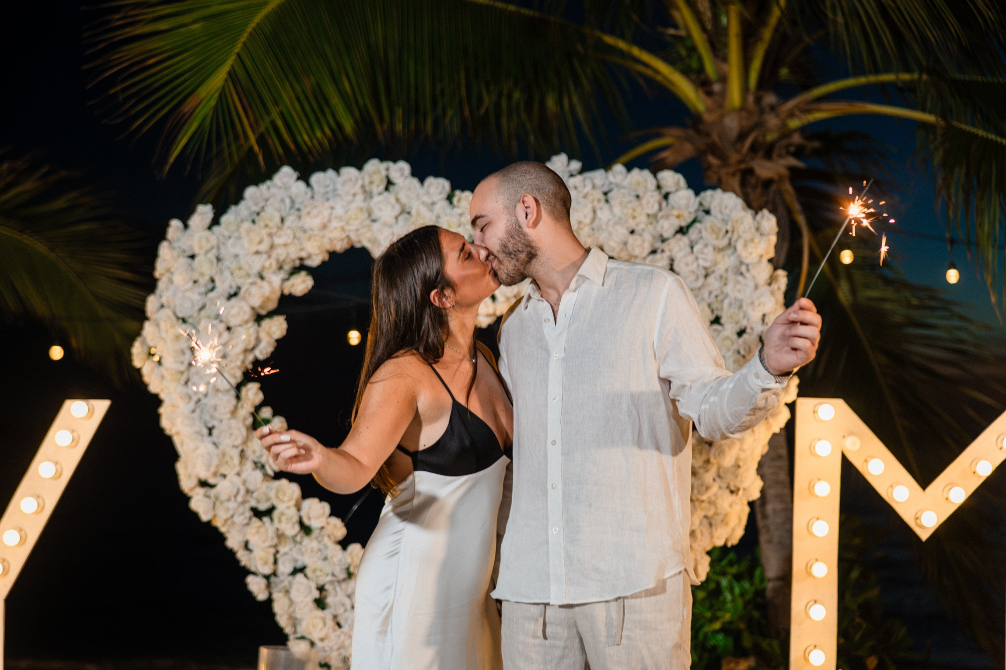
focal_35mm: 50
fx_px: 1397
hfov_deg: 39.6
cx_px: 503
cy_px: 335
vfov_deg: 27.0
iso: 1250
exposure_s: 1/200
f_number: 2.2
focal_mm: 50
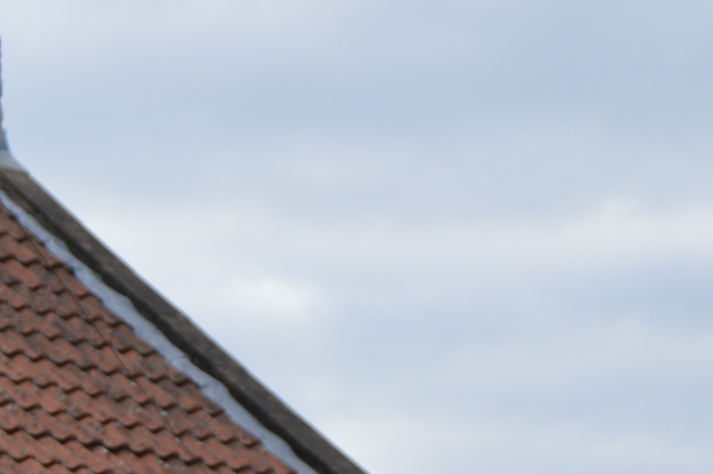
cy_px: 757
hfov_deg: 10.4
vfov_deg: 7.1
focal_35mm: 189
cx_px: -464
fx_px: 3734
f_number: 5
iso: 100
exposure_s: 1/200
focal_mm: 23
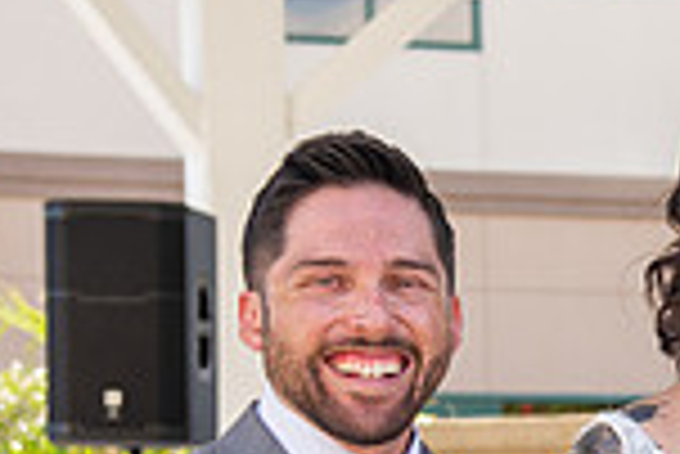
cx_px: 950
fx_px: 3479
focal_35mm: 184
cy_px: 771
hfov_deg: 10.8
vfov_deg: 7.3
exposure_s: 1/125
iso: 100
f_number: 5
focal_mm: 48
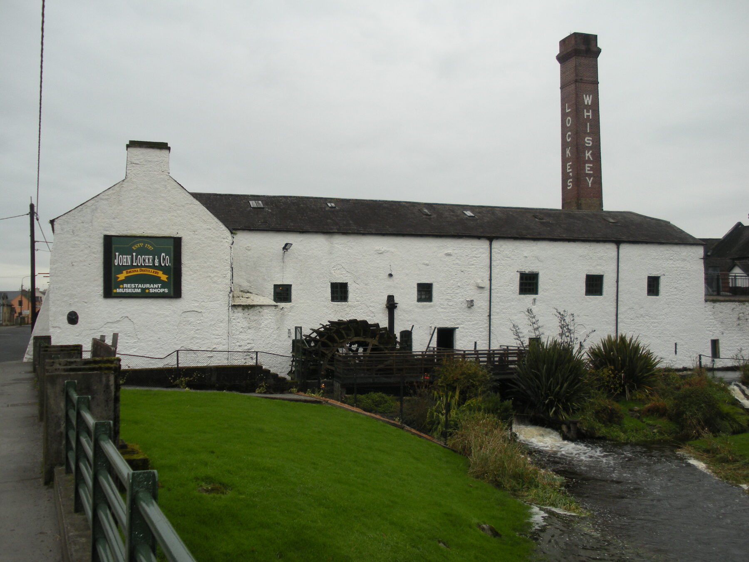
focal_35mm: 36
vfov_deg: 39.7
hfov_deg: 51.4
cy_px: 281
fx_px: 779
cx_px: 374
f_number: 3.5
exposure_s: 1/88.1
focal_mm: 6.3
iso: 88
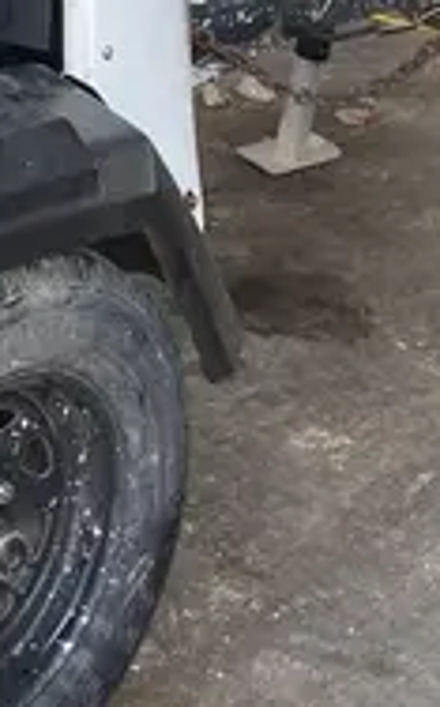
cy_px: -374
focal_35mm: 116
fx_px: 2232
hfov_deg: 10.6
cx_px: -361
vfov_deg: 16.3
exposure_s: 1/141
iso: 20
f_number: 1.8
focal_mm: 3.99
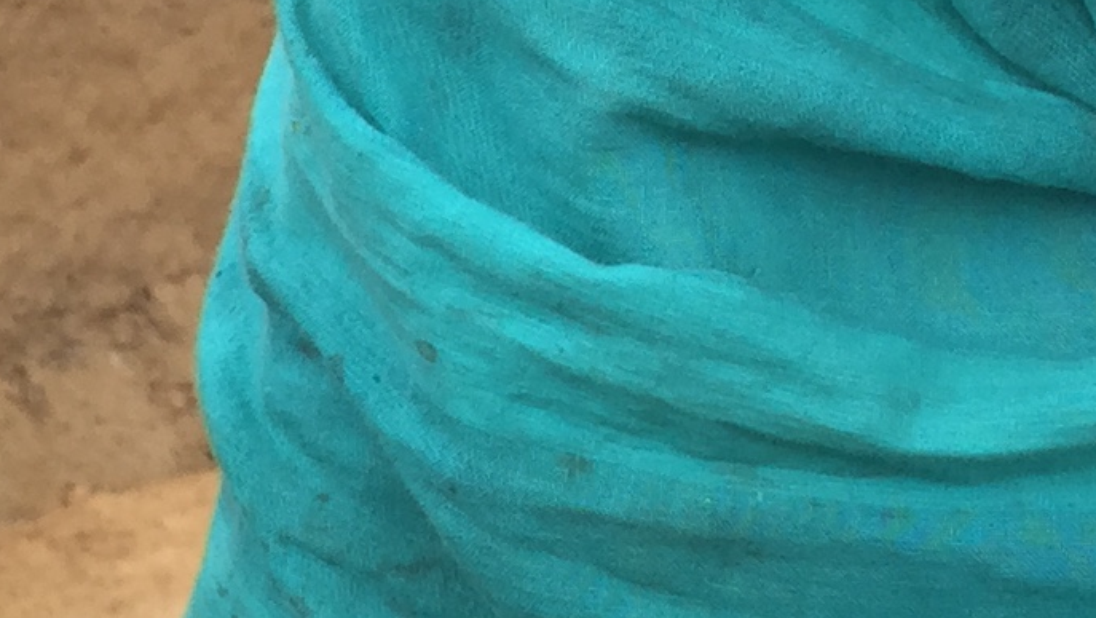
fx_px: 4361
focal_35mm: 150
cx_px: 289
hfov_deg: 14.3
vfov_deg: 7.8
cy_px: -516
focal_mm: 4.15
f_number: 2.2
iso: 32
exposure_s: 1/139
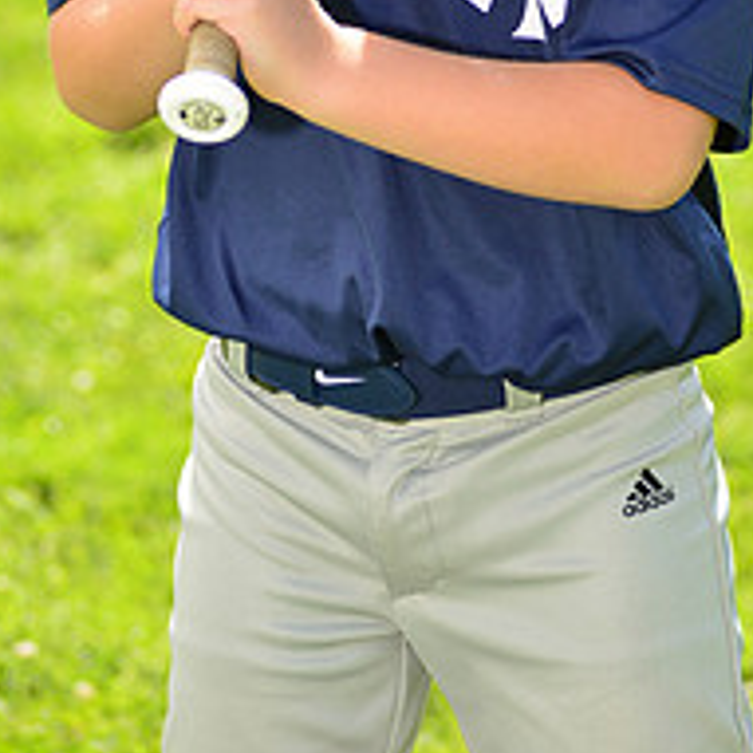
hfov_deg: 5.8
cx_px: 487
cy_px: -375
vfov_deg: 5.8
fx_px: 7383
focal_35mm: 300
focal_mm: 116
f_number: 5
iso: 100
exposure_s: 1/250
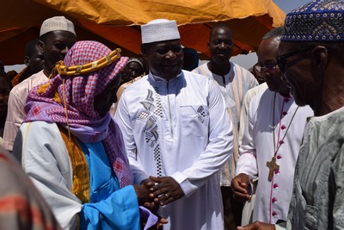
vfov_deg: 41.7
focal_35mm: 32
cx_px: 172
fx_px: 301
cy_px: 115
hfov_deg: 59.5
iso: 200
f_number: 13
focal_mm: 21
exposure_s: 1/640
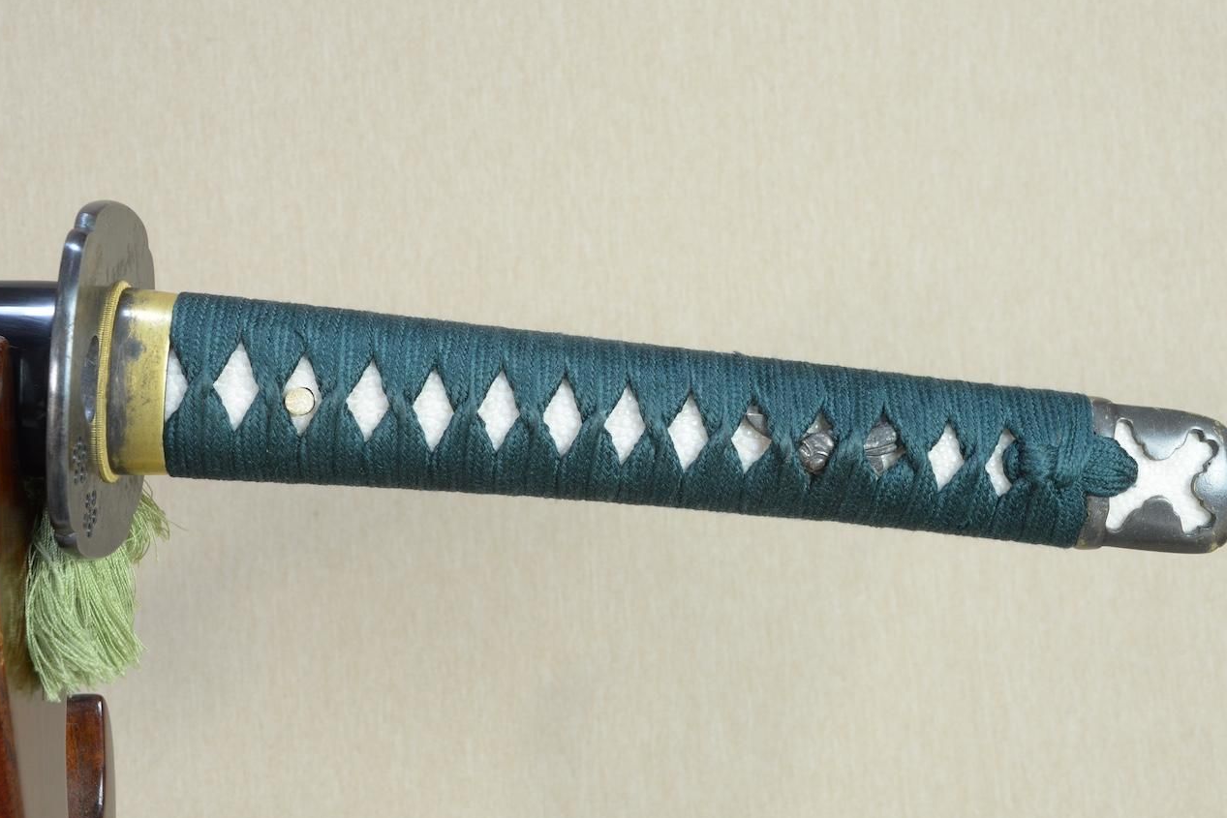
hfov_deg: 37.5
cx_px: 650
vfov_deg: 25.5
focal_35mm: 53
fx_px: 1806
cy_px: 399
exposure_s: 1/2
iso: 400
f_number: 11
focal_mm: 32
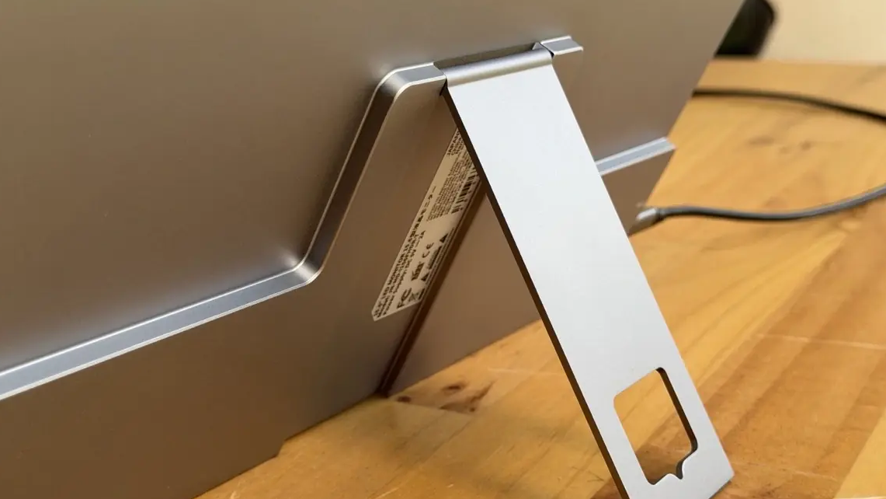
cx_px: 455
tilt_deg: -16.6
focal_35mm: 55
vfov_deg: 21.8
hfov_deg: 37.8
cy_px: 275
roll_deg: +1.6
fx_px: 1292
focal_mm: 6.76
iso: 64
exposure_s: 1/172
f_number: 1.78
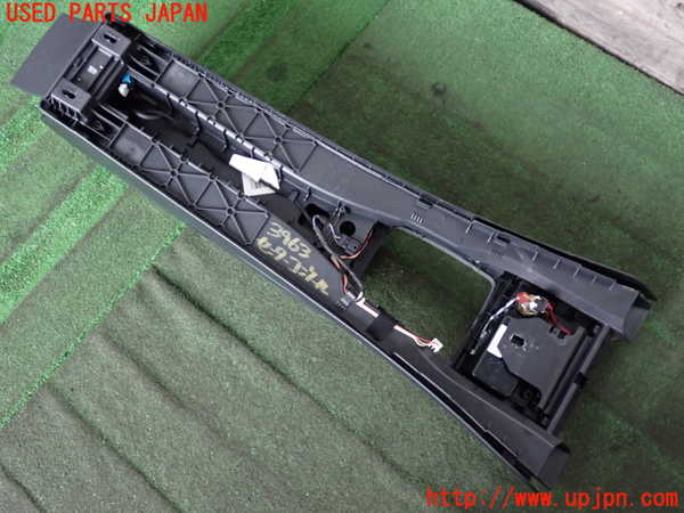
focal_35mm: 38
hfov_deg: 49.0
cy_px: 256
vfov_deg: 37.7
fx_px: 751
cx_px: 342
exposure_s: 1/40
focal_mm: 6.83
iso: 640
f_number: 2.7
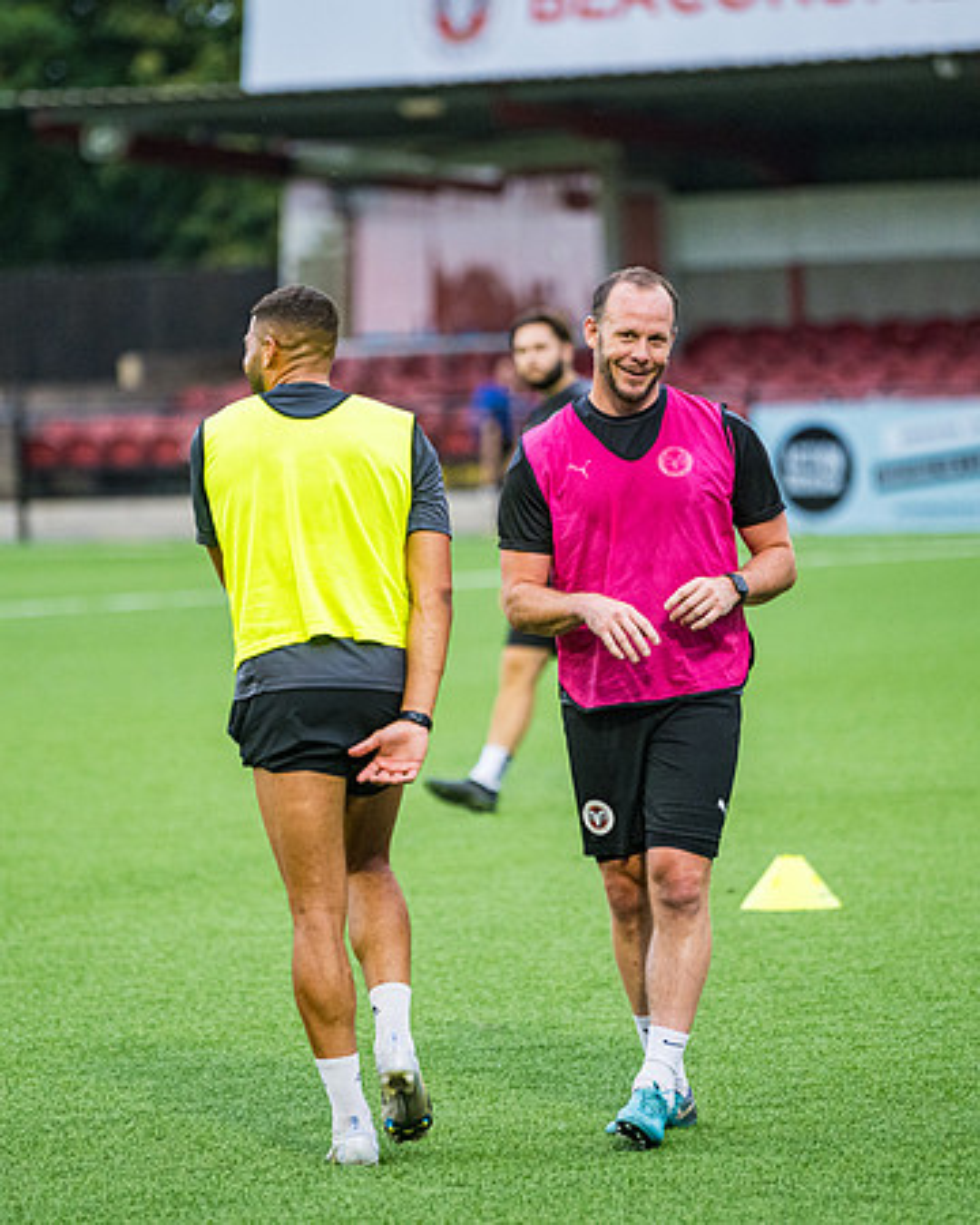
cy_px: 586
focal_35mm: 277
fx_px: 10031
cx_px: 434
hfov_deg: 5.6
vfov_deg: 7.0
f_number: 2.8
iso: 1600
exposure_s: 1/500
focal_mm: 185
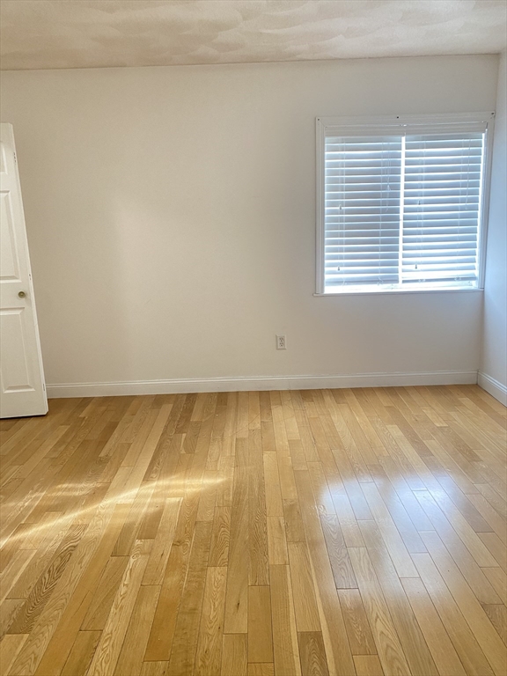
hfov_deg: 53.1
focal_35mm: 26
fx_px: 508
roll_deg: +0.5
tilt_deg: -11.6
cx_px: 254
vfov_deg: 67.3
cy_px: 338
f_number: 1.8
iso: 125
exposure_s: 1/60
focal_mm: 4.25
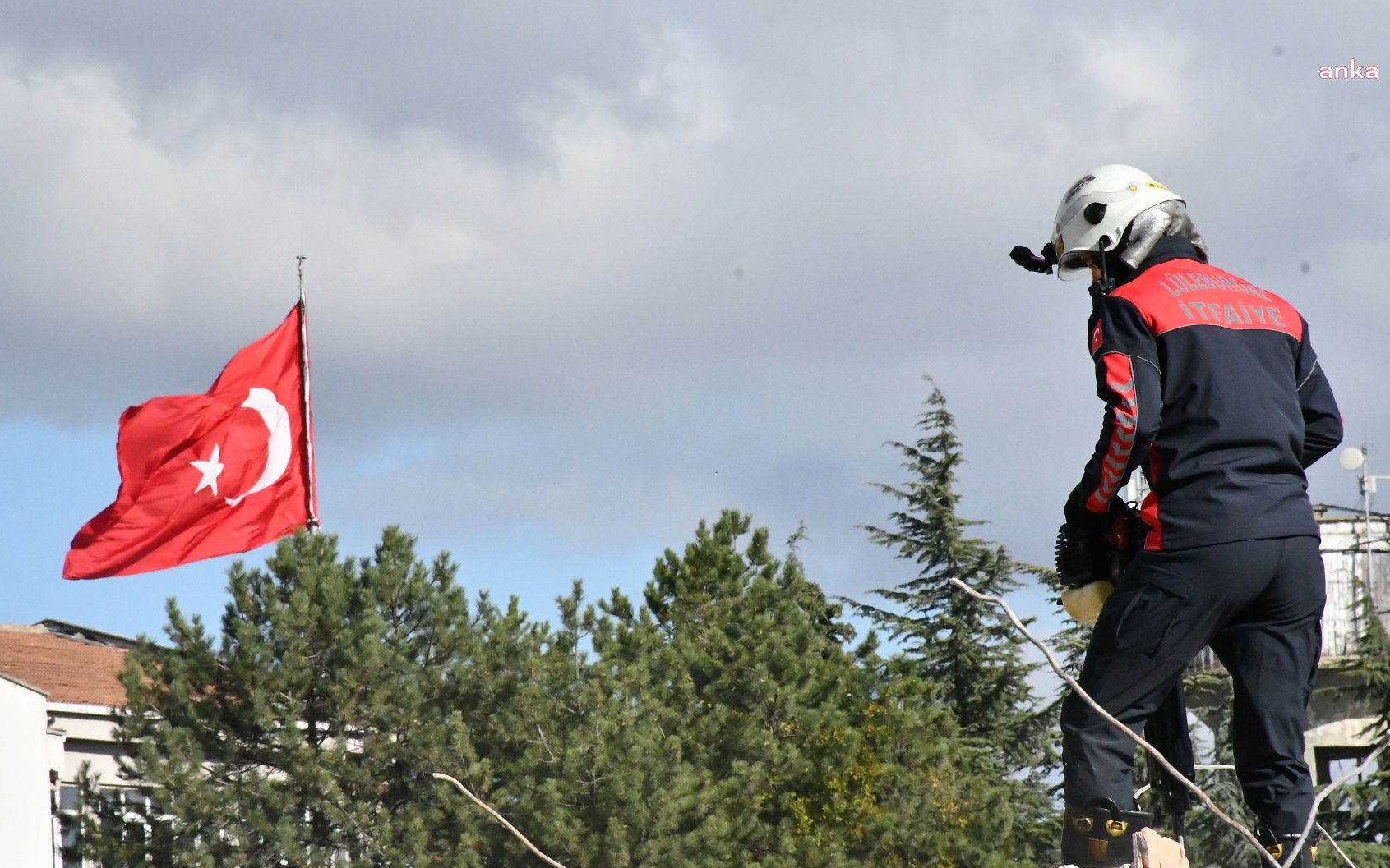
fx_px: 9206
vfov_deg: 5.4
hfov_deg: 8.6
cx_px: 679
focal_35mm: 243
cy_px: 498
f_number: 18
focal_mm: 140
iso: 6400
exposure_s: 1/5000
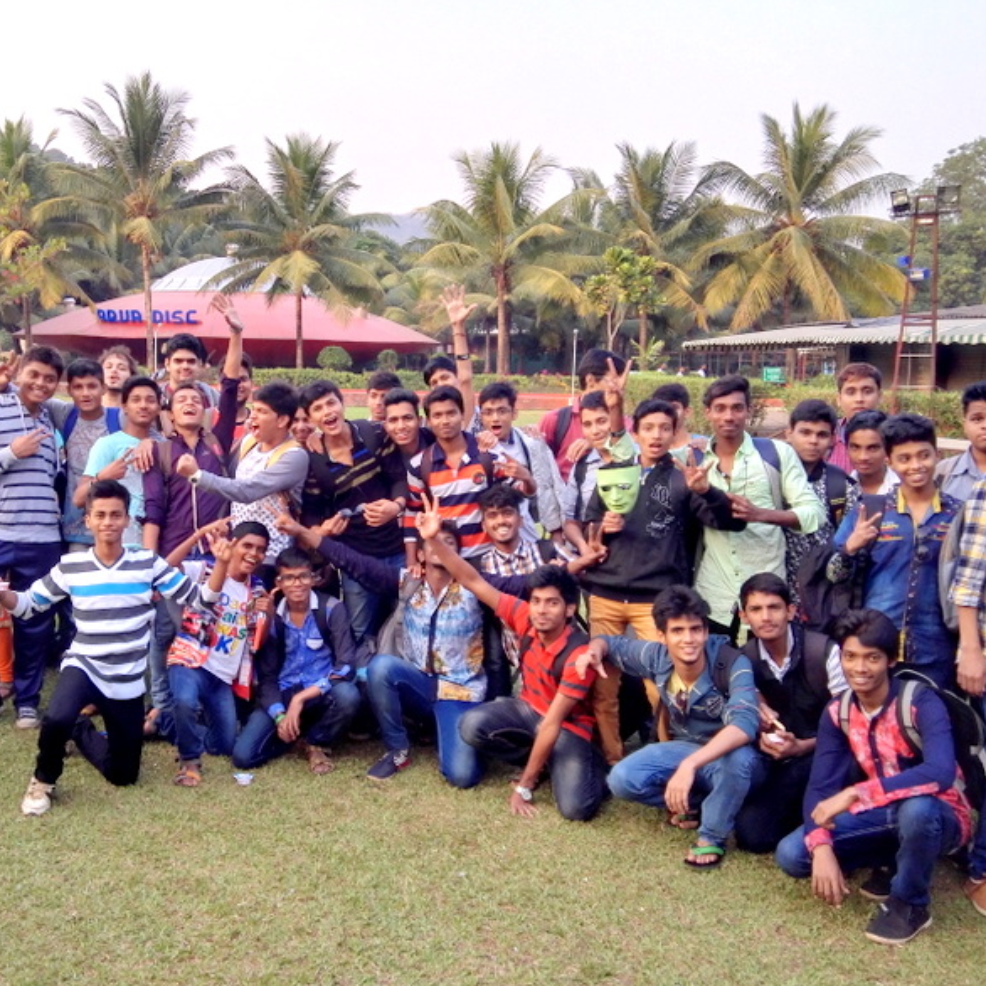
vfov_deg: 47.2
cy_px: 503
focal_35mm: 35
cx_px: 330
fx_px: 1128
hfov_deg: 46.5
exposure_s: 1/165
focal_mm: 3.8
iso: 100
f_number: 2
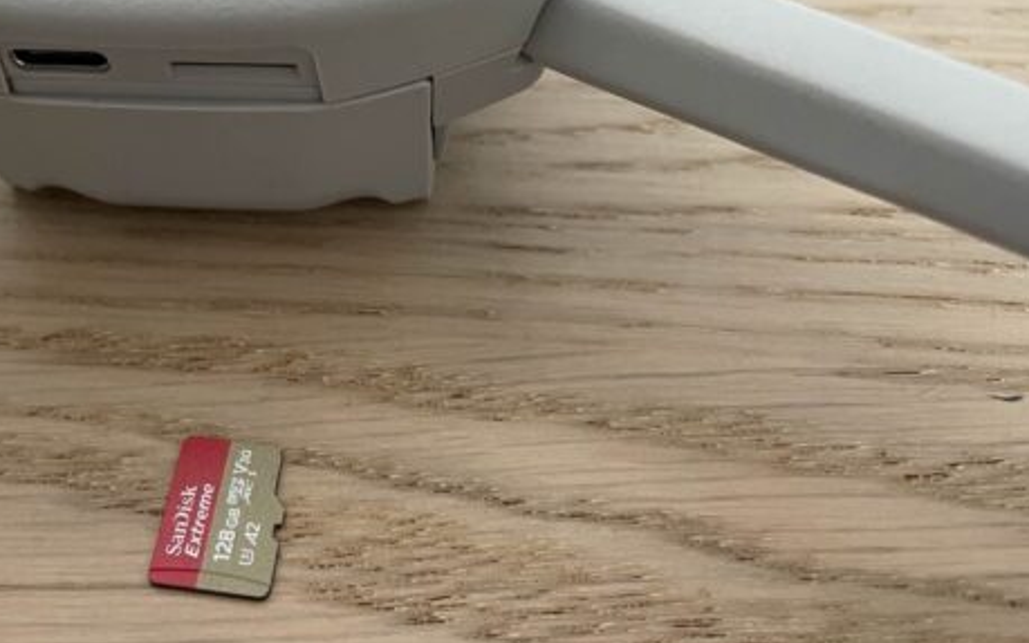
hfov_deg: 46.2
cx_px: 318
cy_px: 221
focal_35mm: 42
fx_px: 1178
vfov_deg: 30.4
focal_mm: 4.2
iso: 320
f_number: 1.6
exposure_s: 1/60
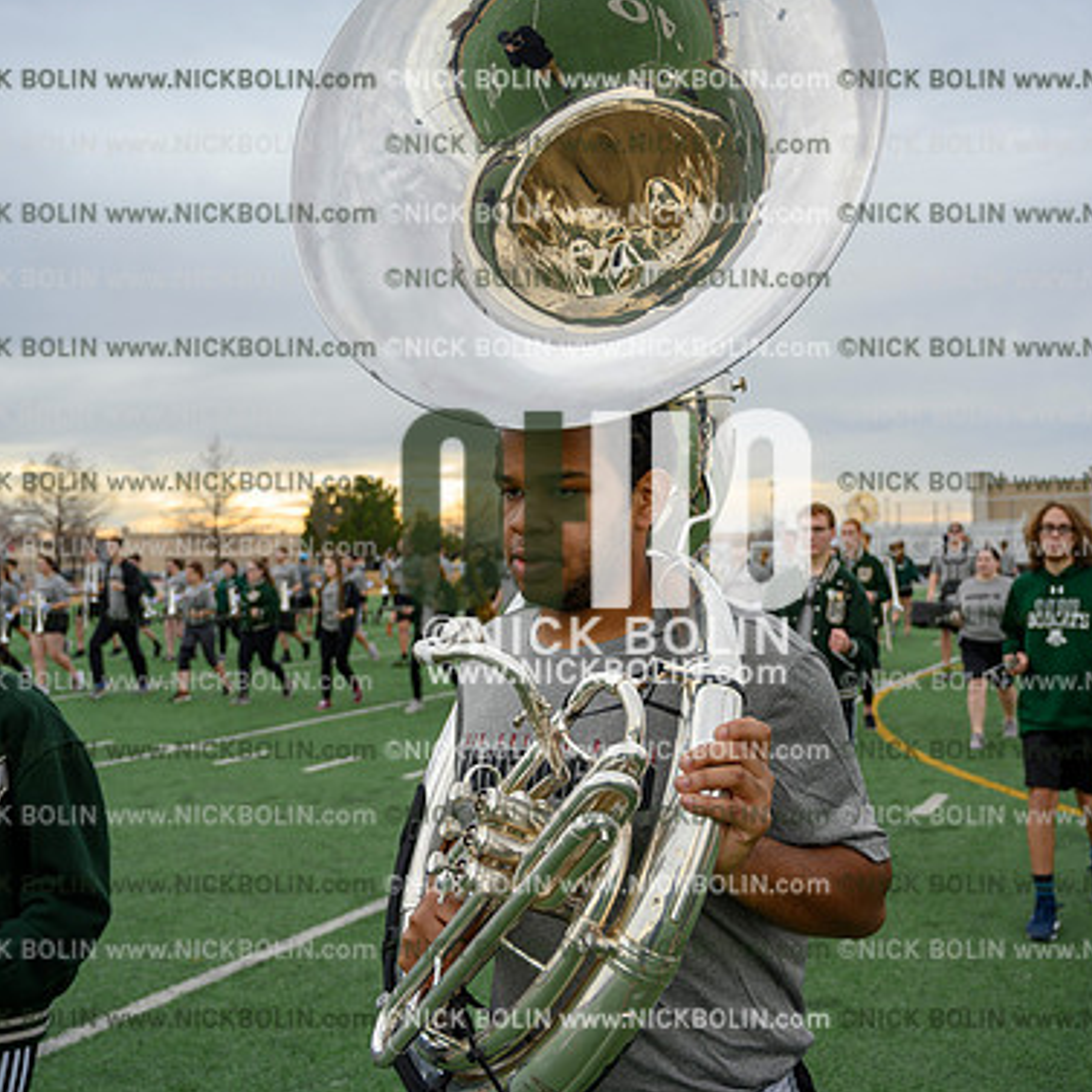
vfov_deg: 46.0
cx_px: 605
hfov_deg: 46.0
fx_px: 1285
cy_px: 549
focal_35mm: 36
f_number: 4
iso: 200
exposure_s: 1/500
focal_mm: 27.5
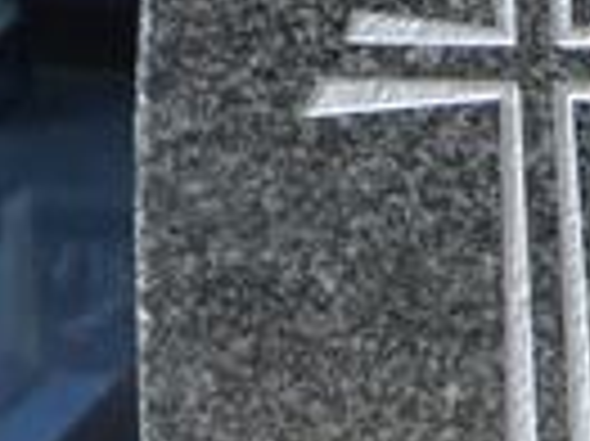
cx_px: 1437
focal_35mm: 494
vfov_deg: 3.0
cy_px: 842
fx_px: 8412
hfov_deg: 3.9
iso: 100
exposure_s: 1/160
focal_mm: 70
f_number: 6.3
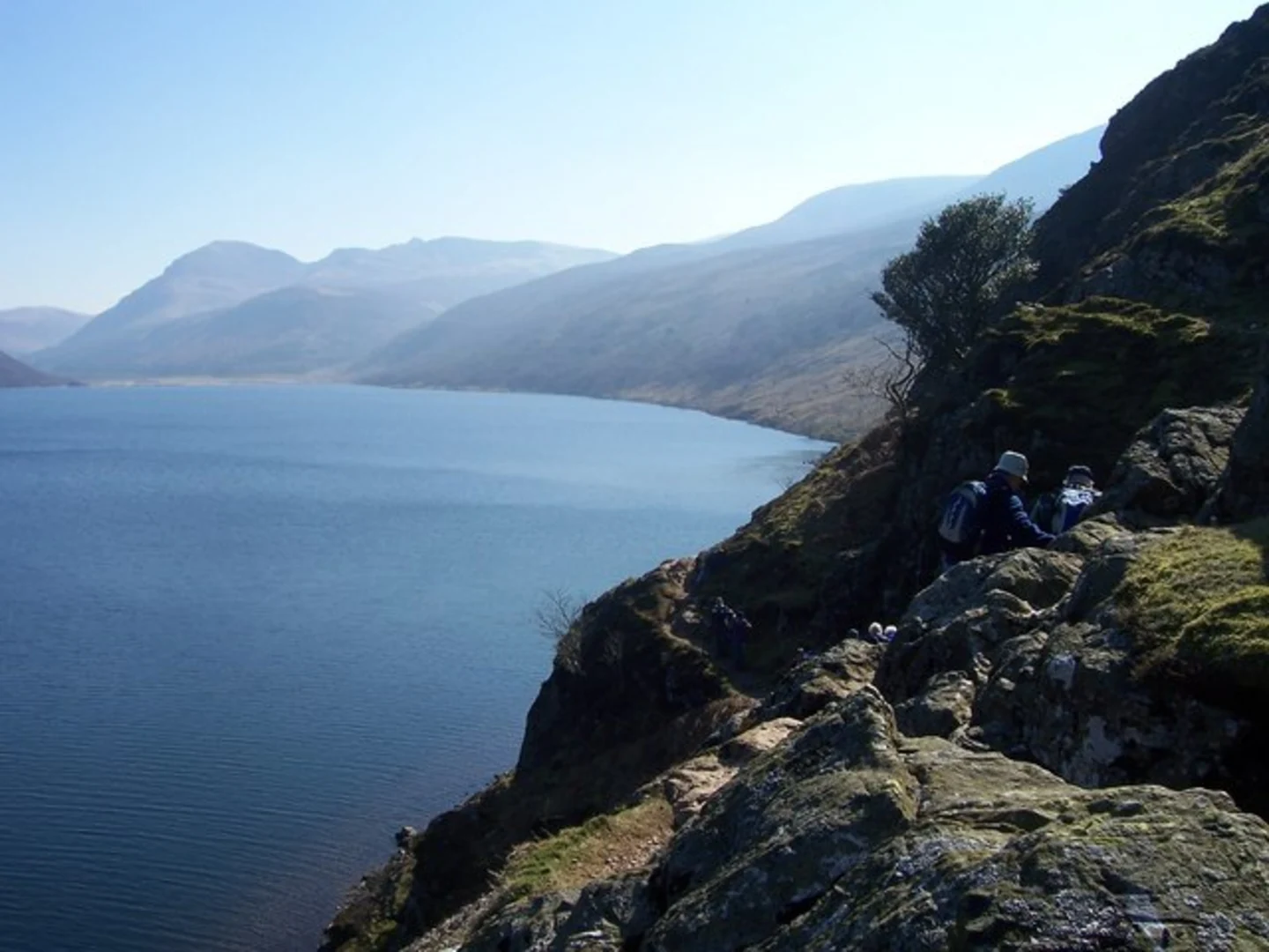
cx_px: 634
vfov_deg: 41.8
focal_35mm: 34
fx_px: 1246
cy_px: 476
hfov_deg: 54.0
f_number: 5.6
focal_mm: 5.6
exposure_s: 1/500
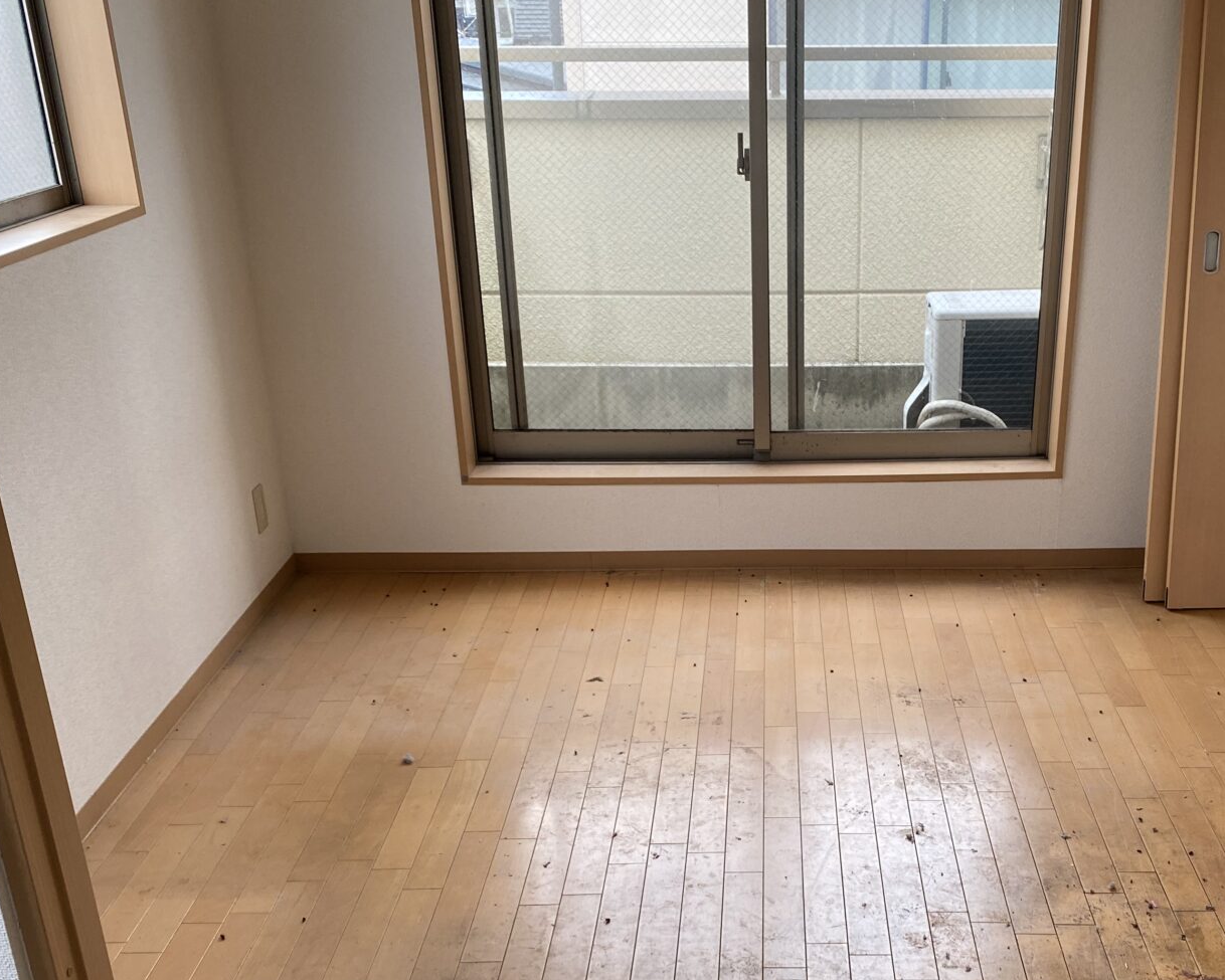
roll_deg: +0.6
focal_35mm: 40
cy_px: 651
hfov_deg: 45.2
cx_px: 809
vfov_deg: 37.0
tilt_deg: -26.0
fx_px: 1451
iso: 64
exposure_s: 1/122
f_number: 1.8
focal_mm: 4.25
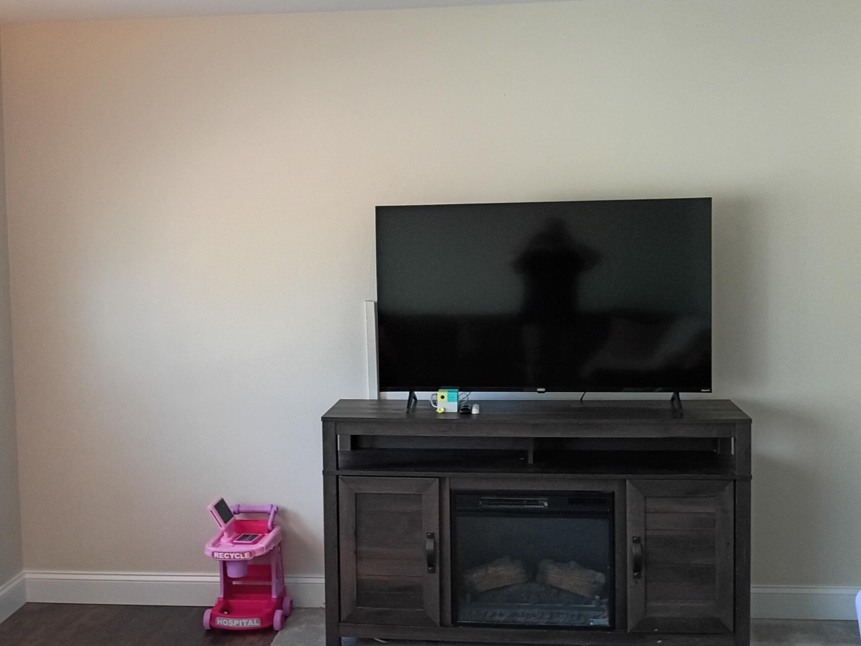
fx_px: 1020
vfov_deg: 35.1
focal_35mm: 41
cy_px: 301
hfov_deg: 45.7
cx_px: 401
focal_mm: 3.42
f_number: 2.2
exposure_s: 1/30
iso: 1625
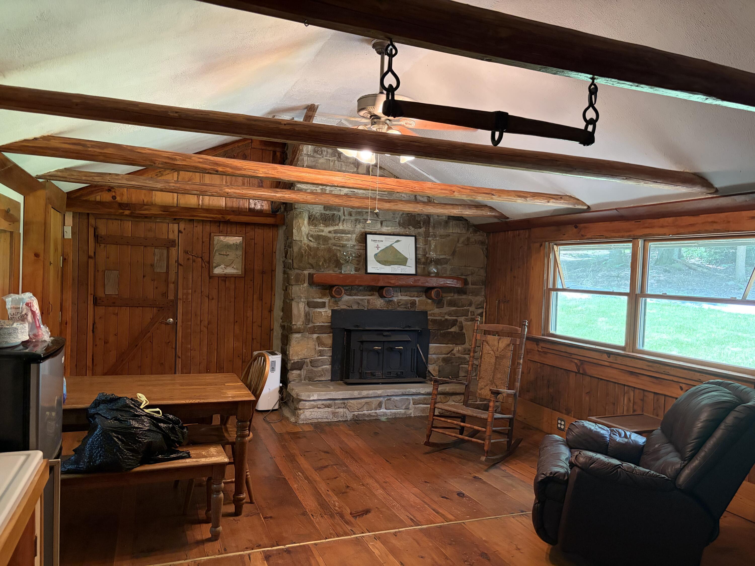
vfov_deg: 53.1
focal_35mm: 26
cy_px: 283
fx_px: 567
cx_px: 378
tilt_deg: -2.3
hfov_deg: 67.3
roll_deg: -2.0
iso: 500
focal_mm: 5.96
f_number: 1.6
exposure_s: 1/60
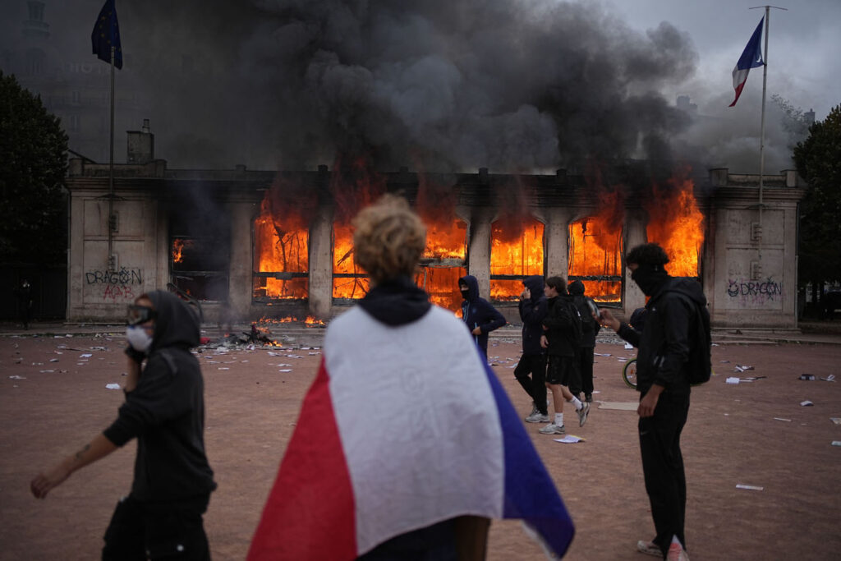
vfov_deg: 37.9
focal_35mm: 35
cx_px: 420
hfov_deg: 54.4
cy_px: 280
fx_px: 818
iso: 400
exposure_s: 1/6400
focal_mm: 35
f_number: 2
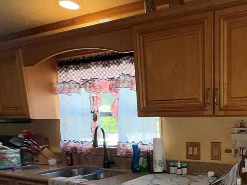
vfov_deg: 37.5
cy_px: 173
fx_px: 250
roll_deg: +0.1
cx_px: 211
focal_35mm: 35
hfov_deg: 48.4
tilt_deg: -15.0
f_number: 2.2
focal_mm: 2.22
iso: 80
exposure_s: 1/60
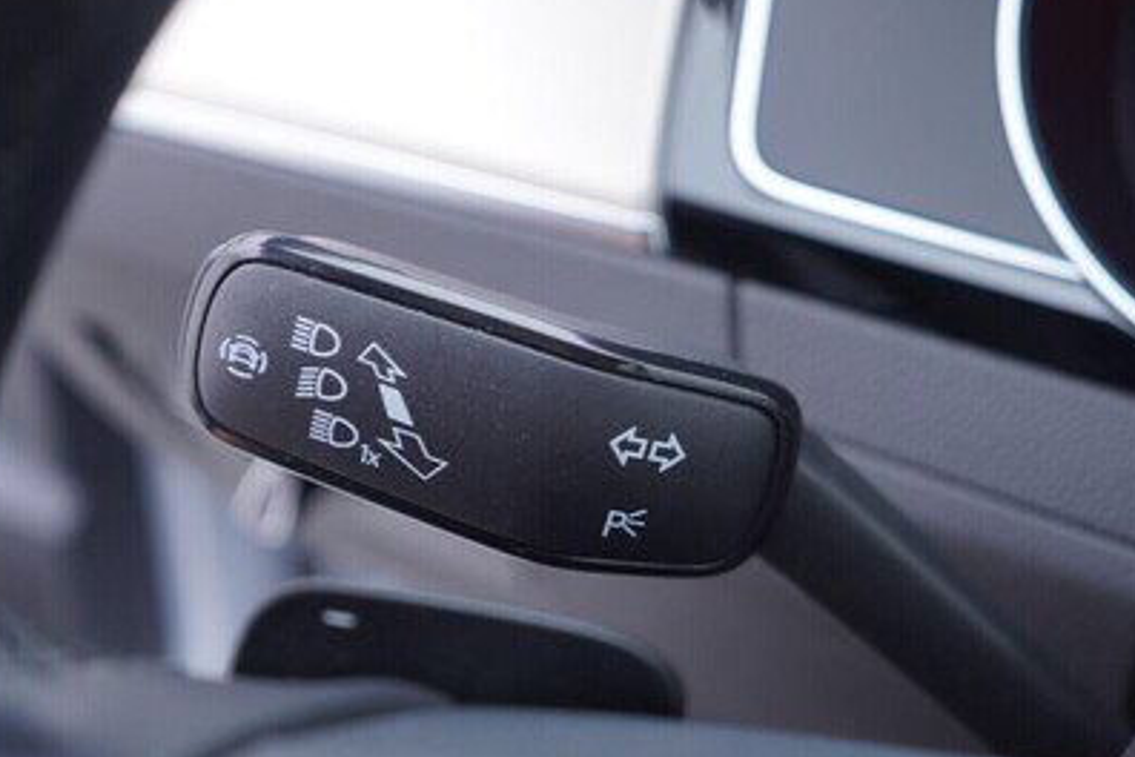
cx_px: 610
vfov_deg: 27.0
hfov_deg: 39.6
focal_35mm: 50
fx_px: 1576
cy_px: 394
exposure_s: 1/40
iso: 160
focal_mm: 24
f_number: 2.8
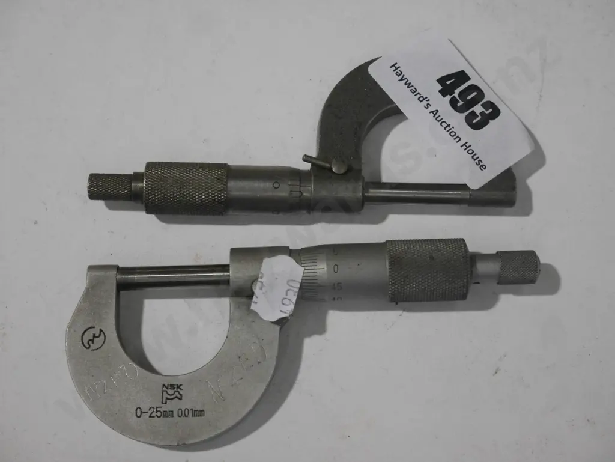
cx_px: 308
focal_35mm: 64
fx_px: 1138
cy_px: 231
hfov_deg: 30.3
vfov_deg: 22.9
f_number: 5.6
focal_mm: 32
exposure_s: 1/200
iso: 3200
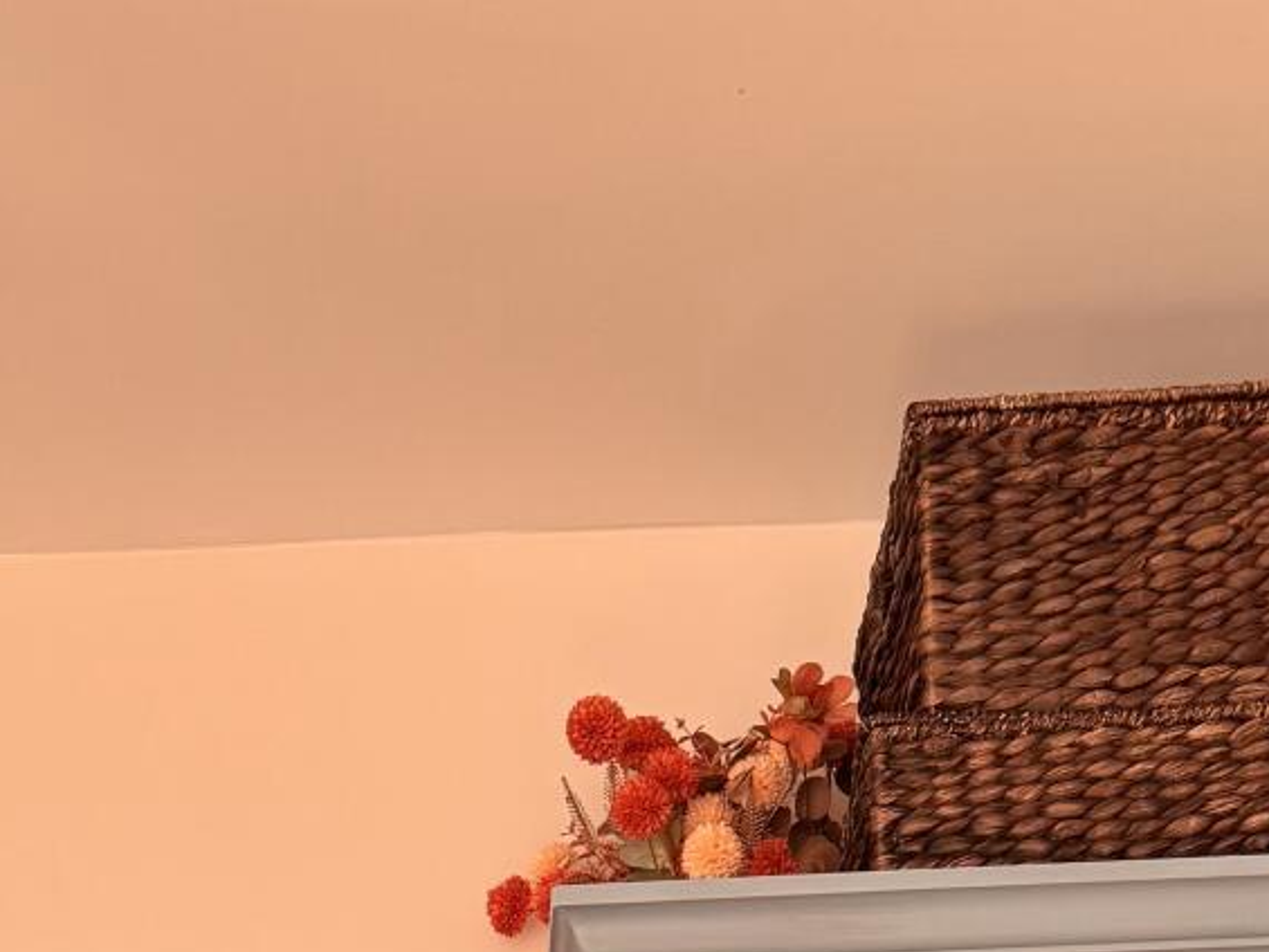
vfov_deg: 13.6
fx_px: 3117
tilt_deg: -0.4
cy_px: 2151
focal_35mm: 85
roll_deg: +0.5
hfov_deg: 22.8
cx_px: 299
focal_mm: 6.76
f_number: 1.78
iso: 160
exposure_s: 1/121
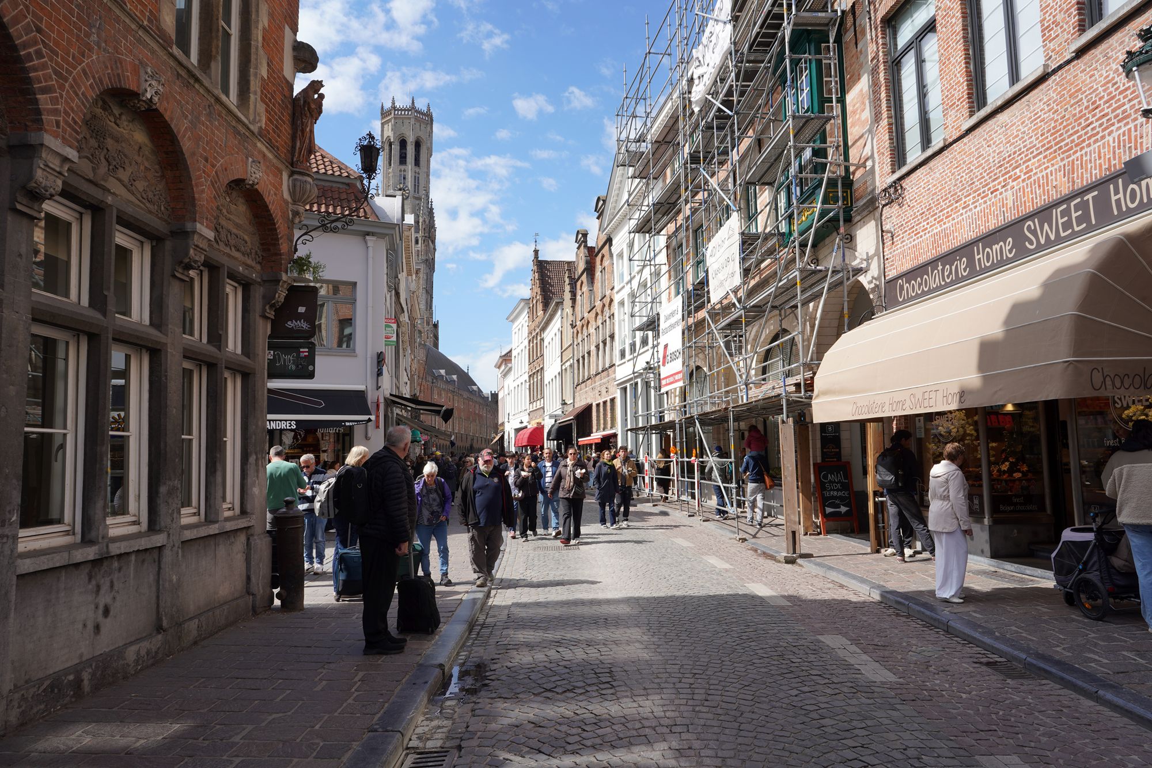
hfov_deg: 73.7
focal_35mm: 24
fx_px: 768
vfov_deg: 53.1
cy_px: 384
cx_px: 576
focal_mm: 24
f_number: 13
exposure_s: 1/100
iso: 100
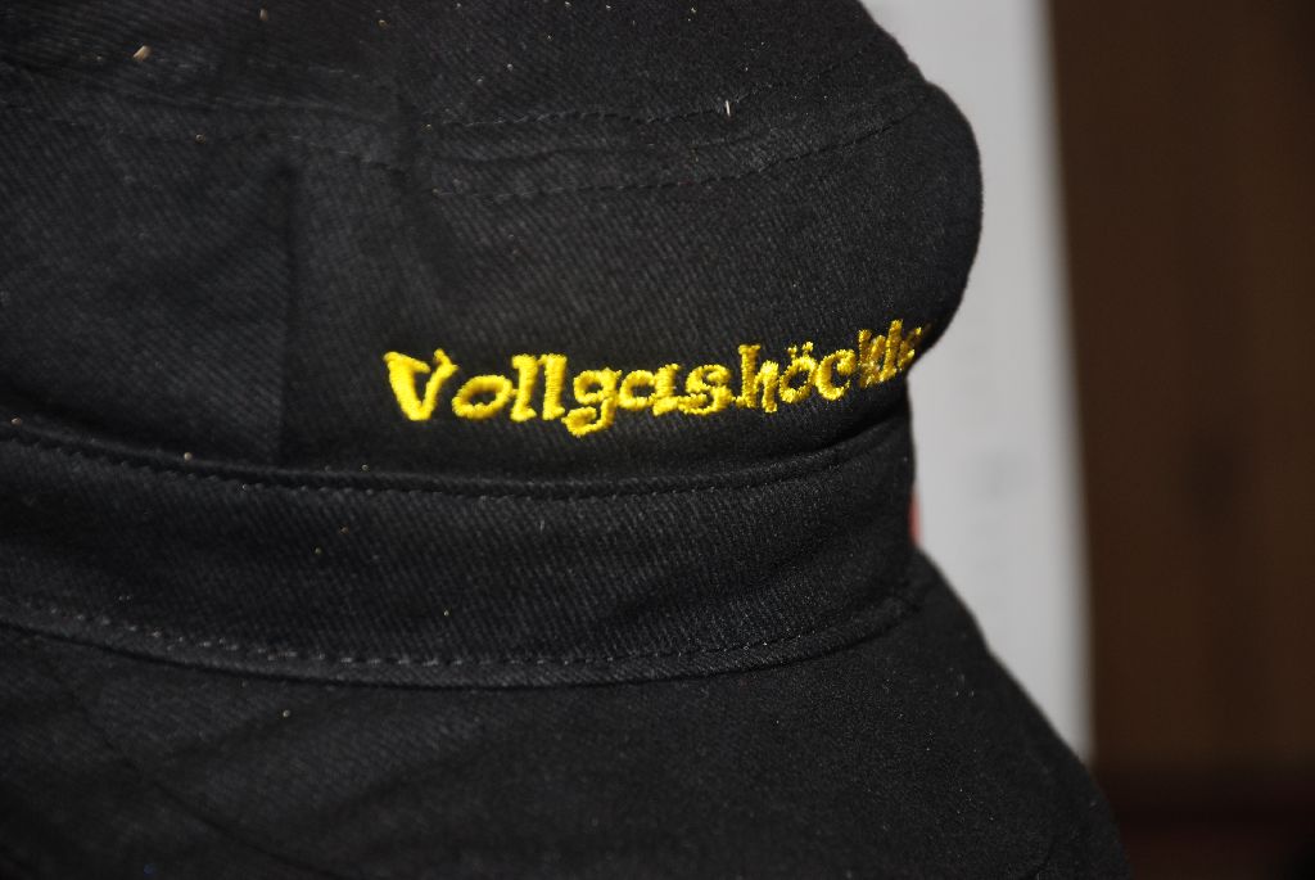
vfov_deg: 9.2
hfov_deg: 13.7
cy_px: 440
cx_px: 658
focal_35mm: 150
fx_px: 5485
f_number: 5.6
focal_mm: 100
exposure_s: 1/60
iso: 200
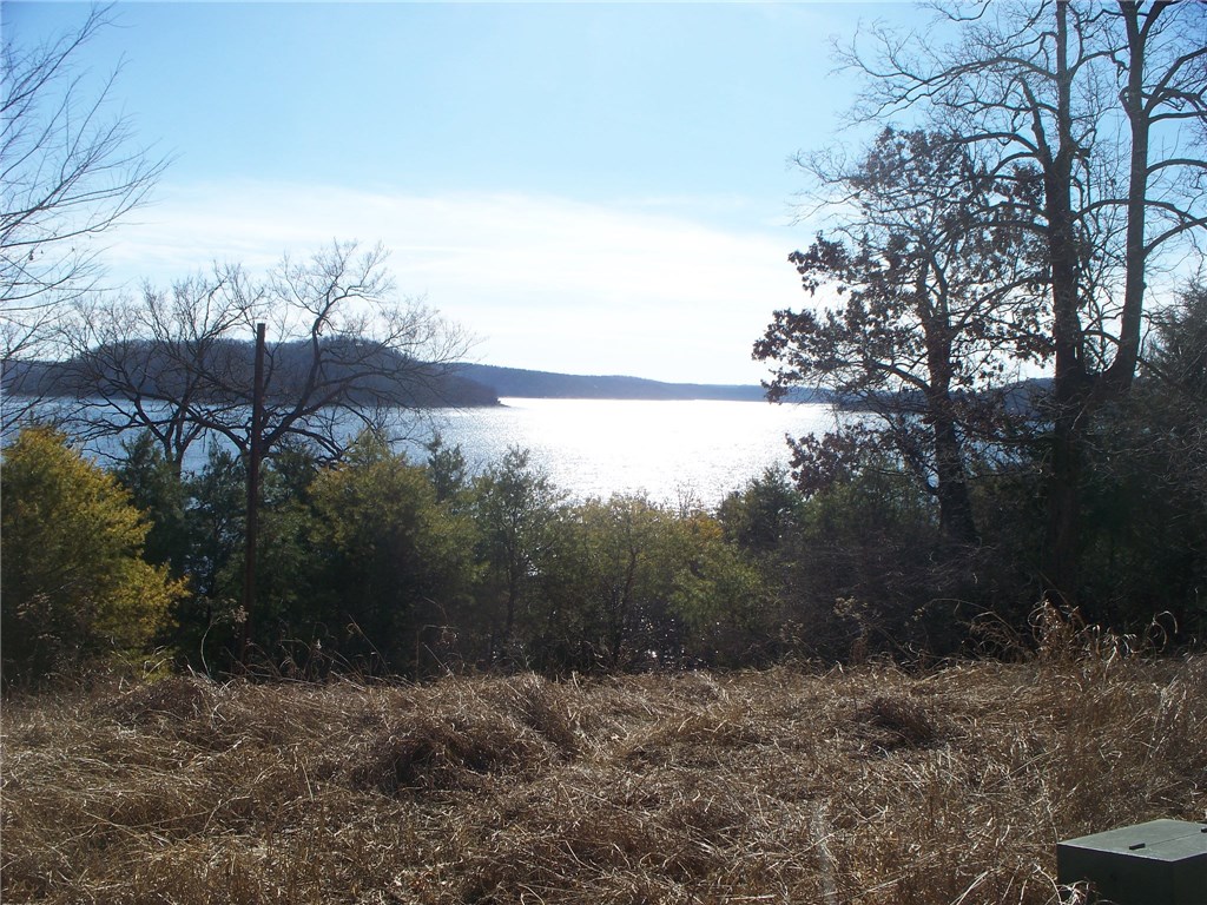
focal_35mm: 36
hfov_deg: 51.4
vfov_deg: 39.7
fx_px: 1255
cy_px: 452
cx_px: 604
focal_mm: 7.54
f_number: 5
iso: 64
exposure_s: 1/400
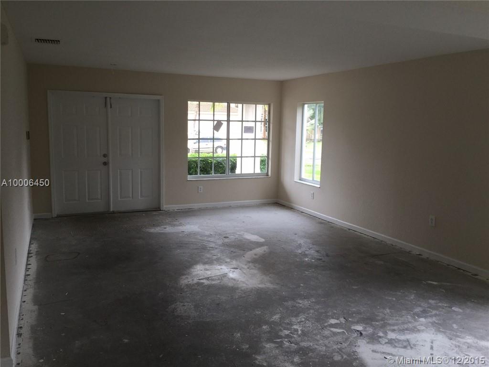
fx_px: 410
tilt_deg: -7.6
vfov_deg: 48.2
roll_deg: -1.9
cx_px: 244
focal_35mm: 29
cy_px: 184
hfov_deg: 61.7
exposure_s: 1/40
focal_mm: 4.15
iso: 32
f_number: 2.2
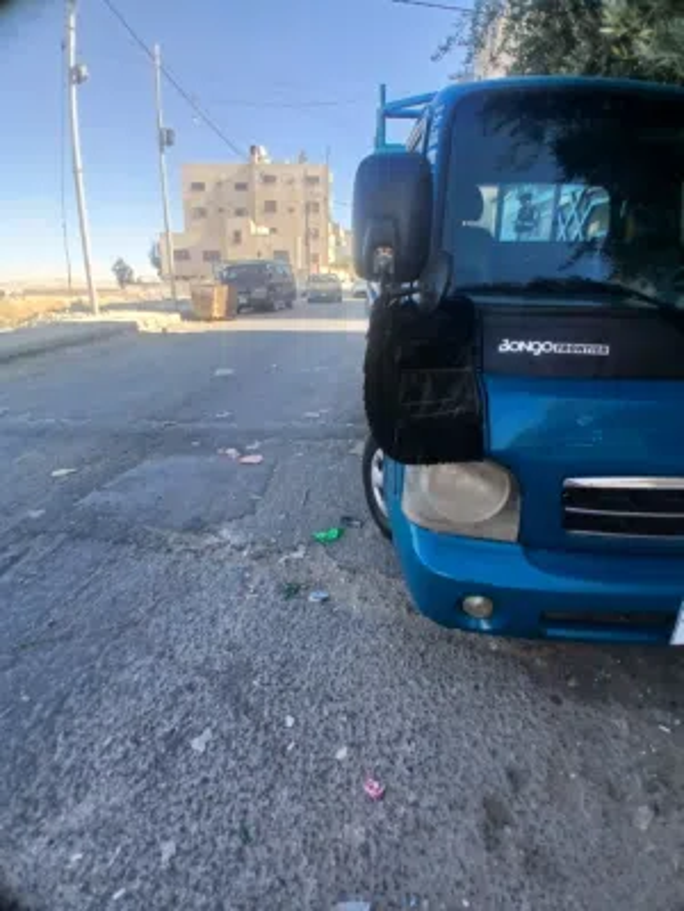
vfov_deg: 91.0
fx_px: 448
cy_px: 456
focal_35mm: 17
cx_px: 342
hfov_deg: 74.7
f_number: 2.2
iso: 50
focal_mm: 1.4
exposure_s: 1/441
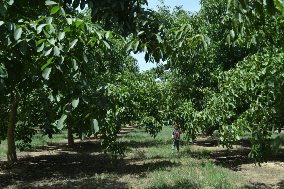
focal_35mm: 48
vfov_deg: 28.0
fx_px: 378
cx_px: 142
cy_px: 94
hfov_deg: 41.1
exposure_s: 1/160
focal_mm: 32
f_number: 6.3
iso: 100
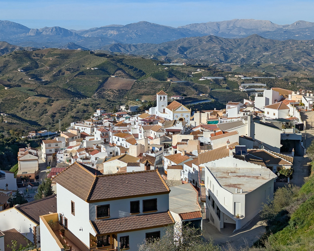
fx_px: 530
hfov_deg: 33.0
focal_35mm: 57
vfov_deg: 26.7
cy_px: 127
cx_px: 155
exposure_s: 1/5435
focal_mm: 6.81
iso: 51
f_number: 1.85
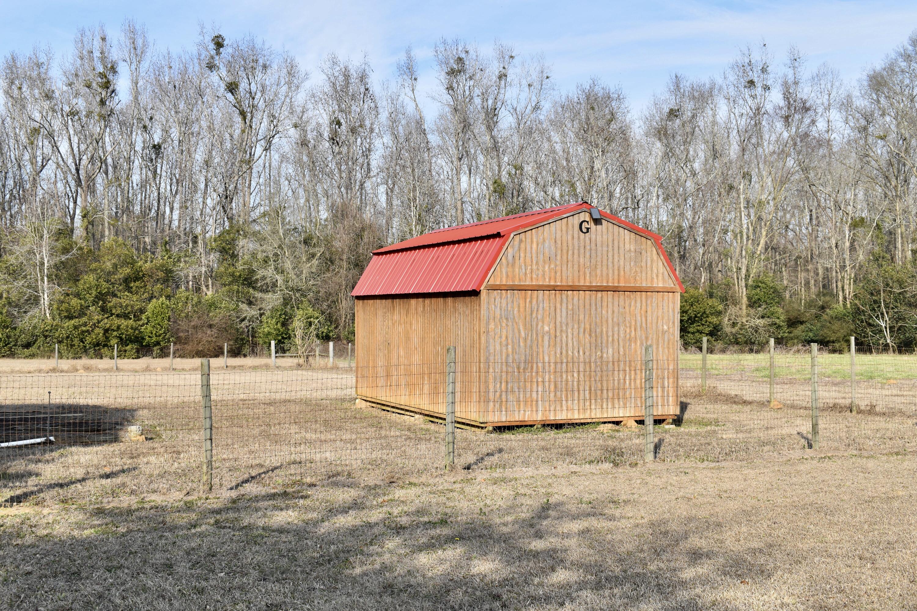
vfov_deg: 31.9
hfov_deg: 46.4
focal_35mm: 42
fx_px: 1070
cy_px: 306
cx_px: 458
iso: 200
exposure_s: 1/320
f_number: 9
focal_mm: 28
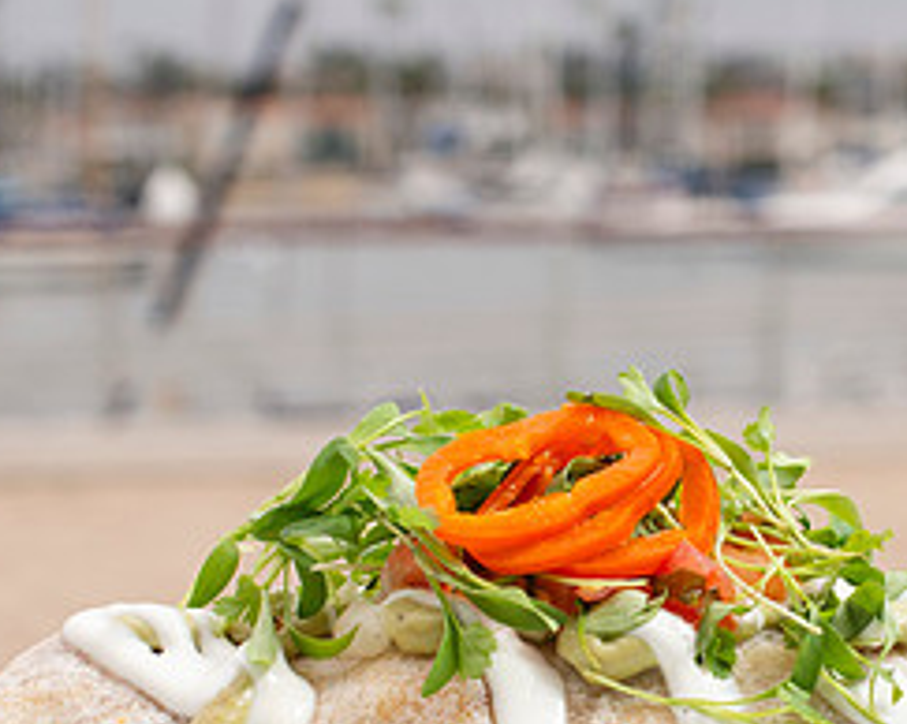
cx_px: 717
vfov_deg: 10.8
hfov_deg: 13.5
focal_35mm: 142
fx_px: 3809
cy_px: 539
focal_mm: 50
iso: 200
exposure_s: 1/250
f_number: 8
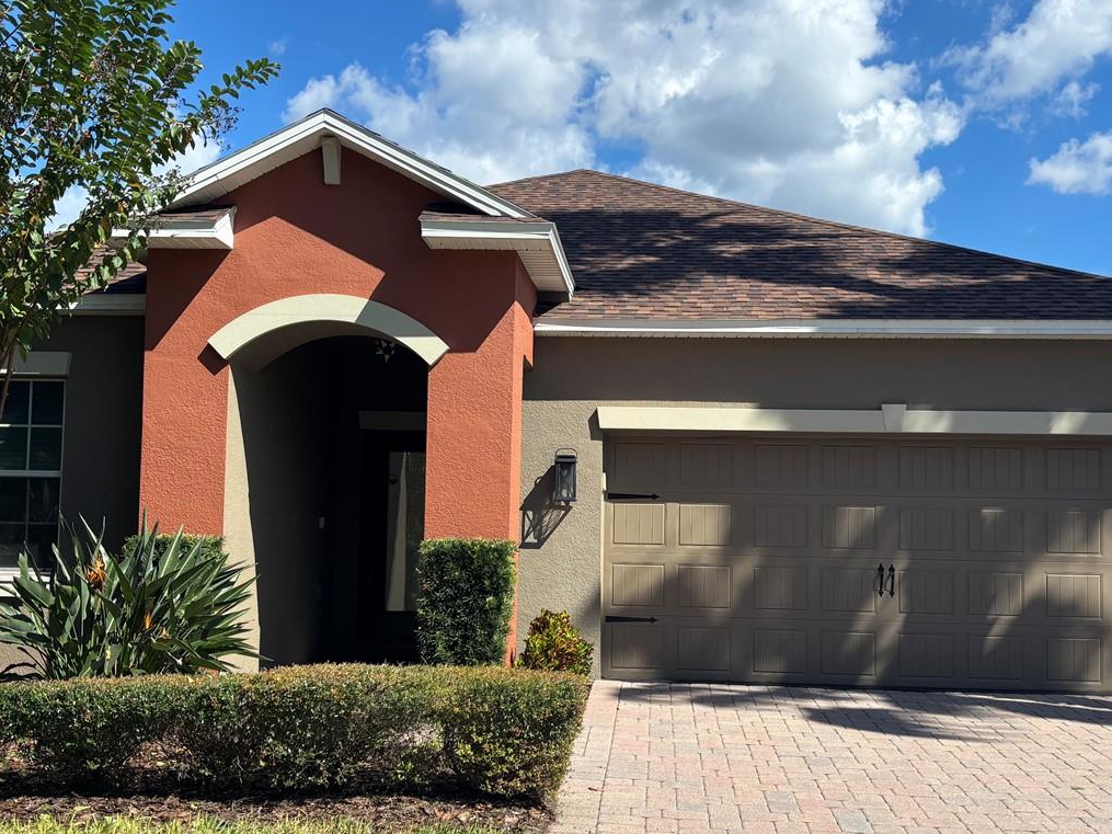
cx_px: 594
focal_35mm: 41
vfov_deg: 35.1
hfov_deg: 45.7
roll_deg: -1.3
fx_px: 1317
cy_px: 468
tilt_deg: +4.1
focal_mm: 5.96
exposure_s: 1/3205
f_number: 1.6
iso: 50
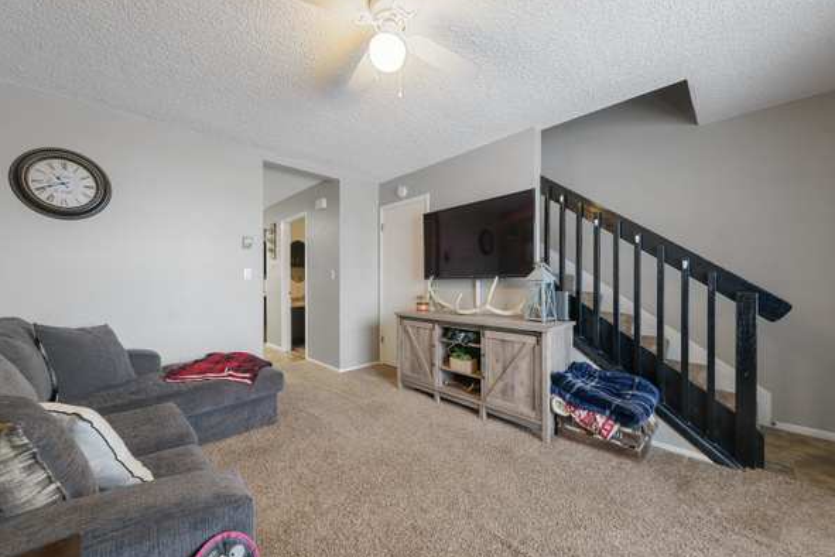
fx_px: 302
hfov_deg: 108.3
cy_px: 288
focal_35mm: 13
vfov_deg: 85.4
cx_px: 405
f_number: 8
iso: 100
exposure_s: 1
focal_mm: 12
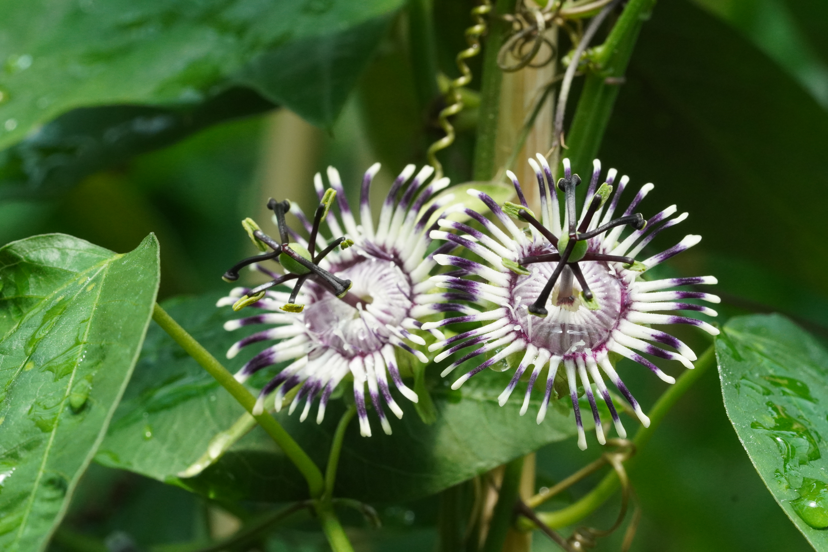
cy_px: 276
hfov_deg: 15.2
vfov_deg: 10.2
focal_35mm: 135
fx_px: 3105
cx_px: 414
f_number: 13
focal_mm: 90
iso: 2000
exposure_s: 1/160
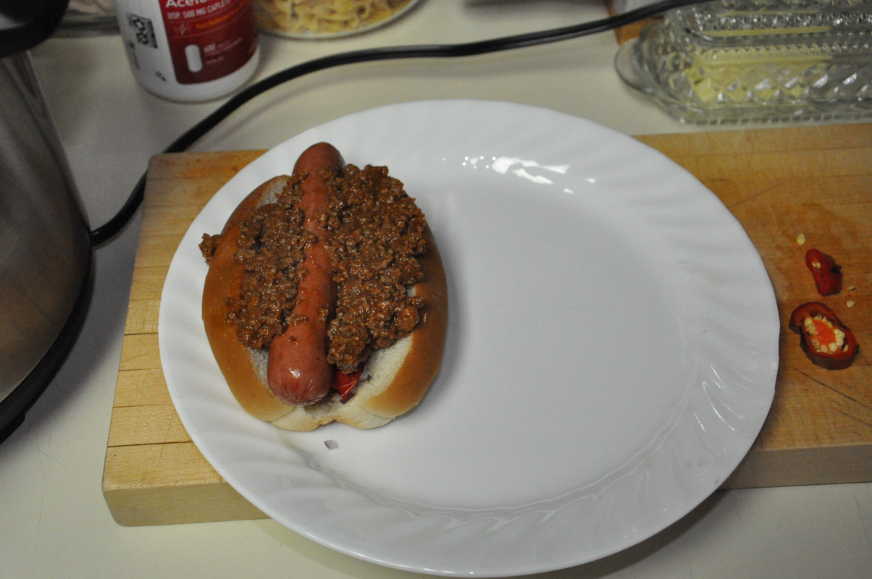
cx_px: 436
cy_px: 290
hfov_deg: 43.6
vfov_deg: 29.8
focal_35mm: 45
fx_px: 1089
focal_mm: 30
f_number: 5.6
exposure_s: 1/60
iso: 3200
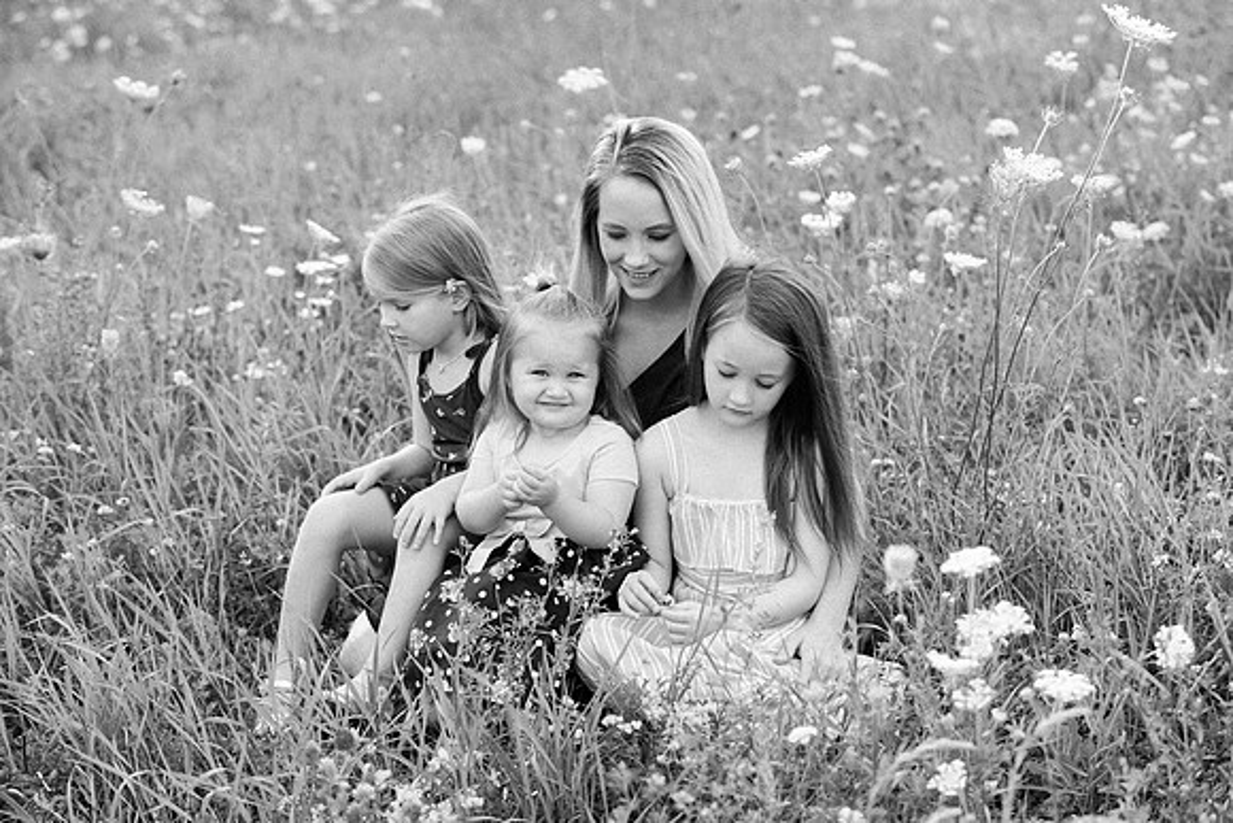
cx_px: 633
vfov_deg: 17.1
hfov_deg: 25.3
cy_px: 401
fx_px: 2743
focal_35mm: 80
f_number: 4.5
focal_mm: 78
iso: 250
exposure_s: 1/800
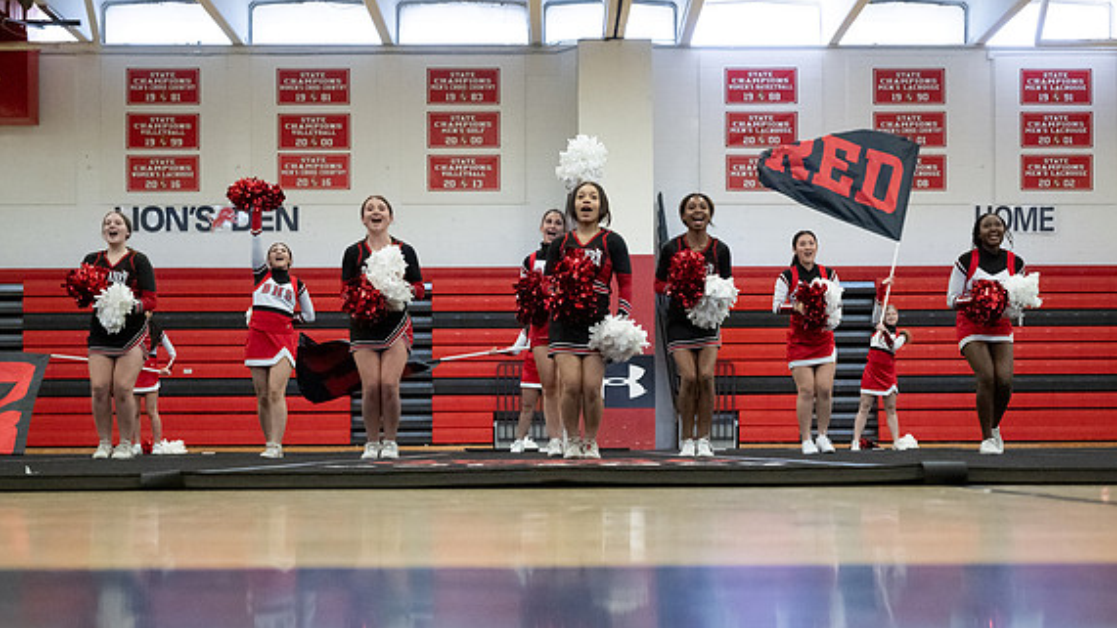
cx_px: 580
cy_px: 421
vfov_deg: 24.3
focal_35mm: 49
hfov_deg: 42.1
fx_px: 1451
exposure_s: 1/800
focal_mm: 32.5
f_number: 2.8
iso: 5600
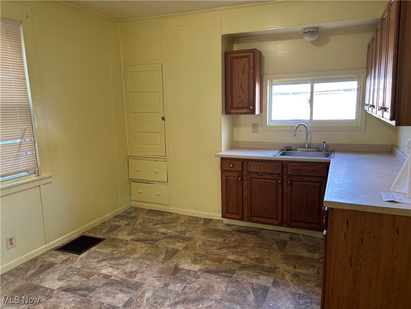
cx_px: 206
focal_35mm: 26
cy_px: 154
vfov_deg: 53.1
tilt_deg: -10.1
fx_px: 309
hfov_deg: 67.3
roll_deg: +0.9
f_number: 1.6
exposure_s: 1/60
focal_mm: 5.96
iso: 160
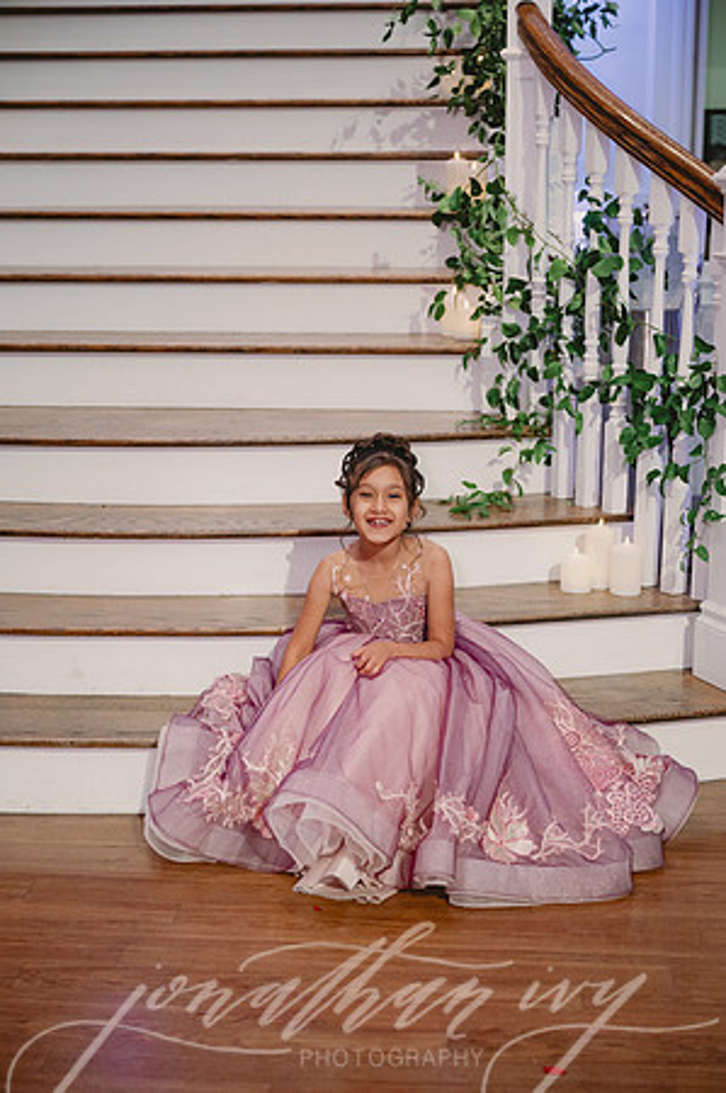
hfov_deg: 24.6
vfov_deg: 36.3
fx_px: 1667
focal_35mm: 55
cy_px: 546
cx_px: 363
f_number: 2.8
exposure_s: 1/200
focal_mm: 55
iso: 2000
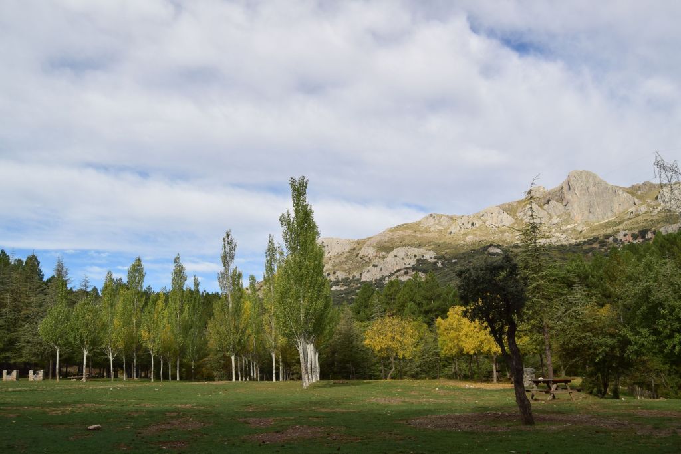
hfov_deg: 53.1
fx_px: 681
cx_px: 340
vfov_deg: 36.9
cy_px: 227
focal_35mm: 36
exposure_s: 1/160
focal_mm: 24
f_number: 7.1
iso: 160
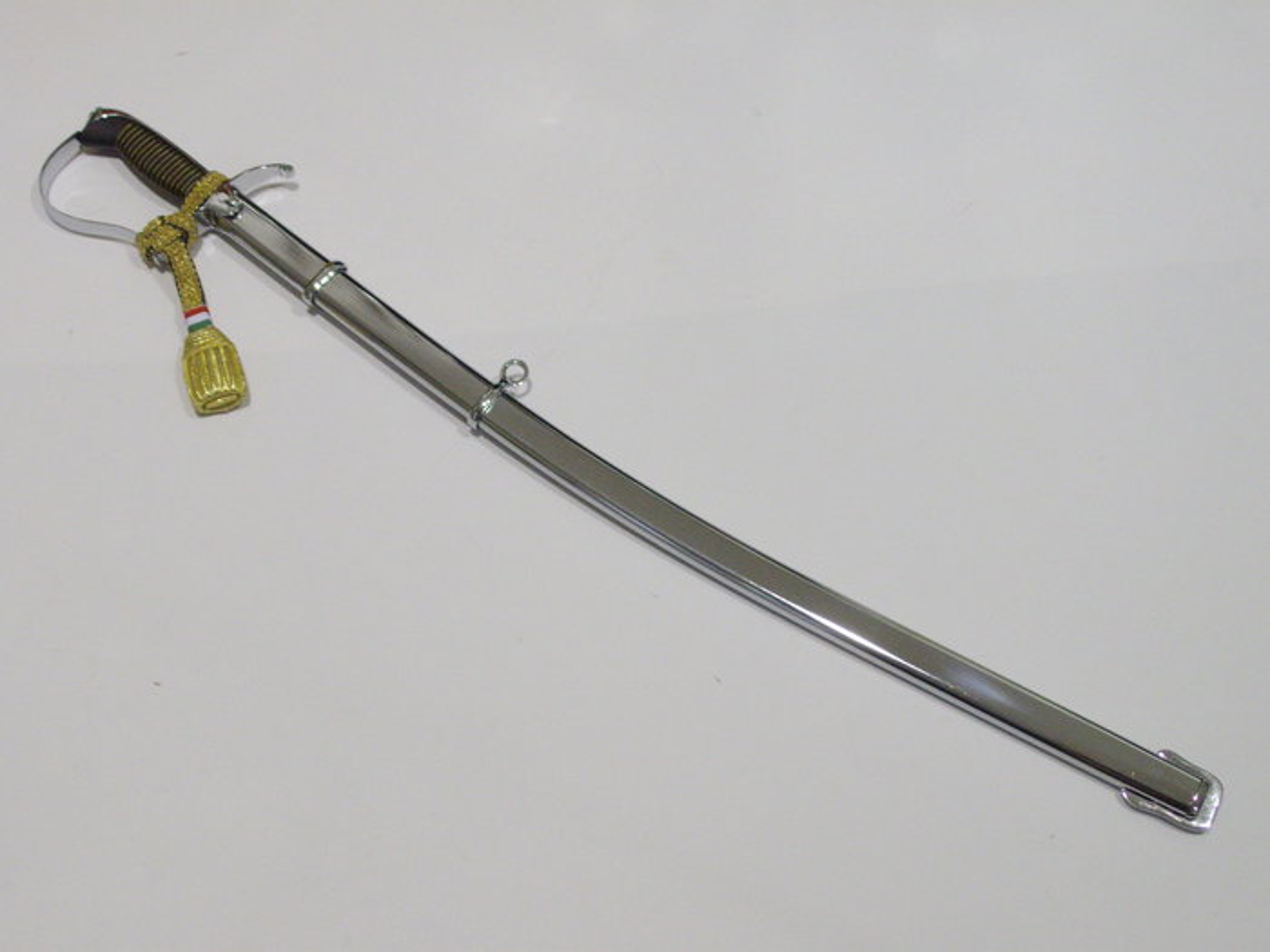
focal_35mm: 56
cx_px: 635
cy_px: 476
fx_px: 2055
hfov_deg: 34.3
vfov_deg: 26.1
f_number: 3.4
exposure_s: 1/100
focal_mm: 9.2
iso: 320
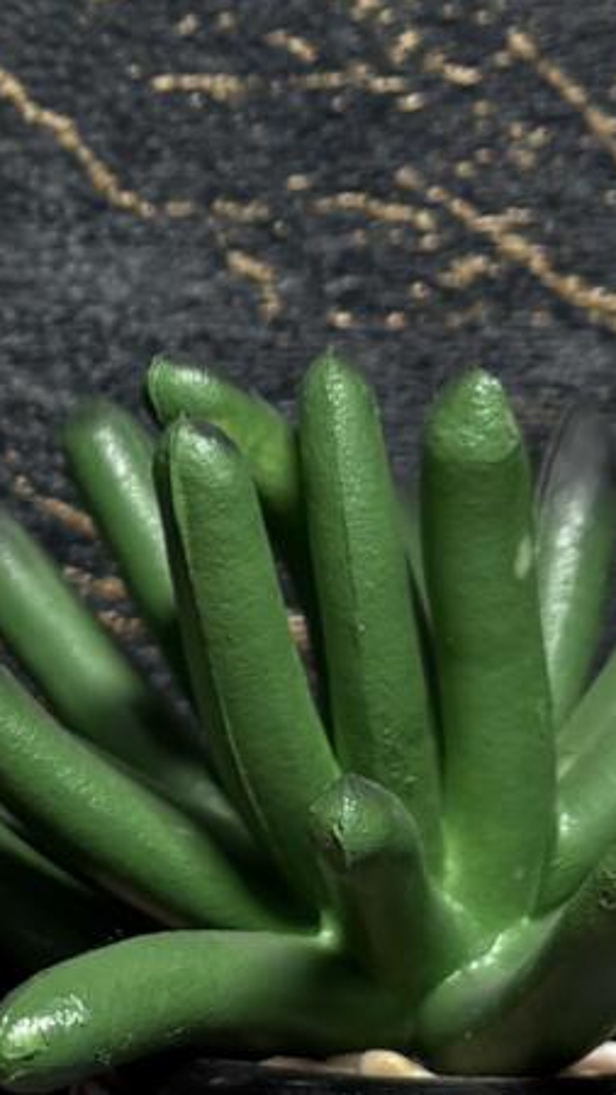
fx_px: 4677
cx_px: -570
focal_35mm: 161
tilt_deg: -4.6
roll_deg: -0.2
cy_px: 229
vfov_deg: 13.3
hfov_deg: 7.3
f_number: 1.6
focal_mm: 5.96
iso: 40
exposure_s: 1/121
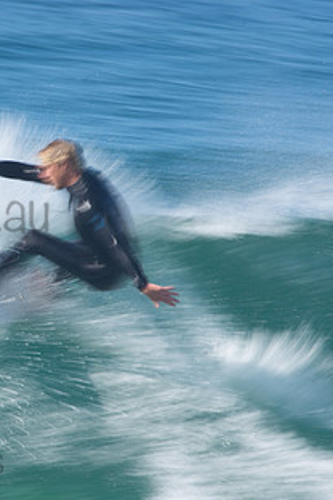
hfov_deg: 1.0
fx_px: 19368
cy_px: 195
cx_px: -120
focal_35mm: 1396
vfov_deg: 1.5
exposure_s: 1/25
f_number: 25
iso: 100
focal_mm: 500
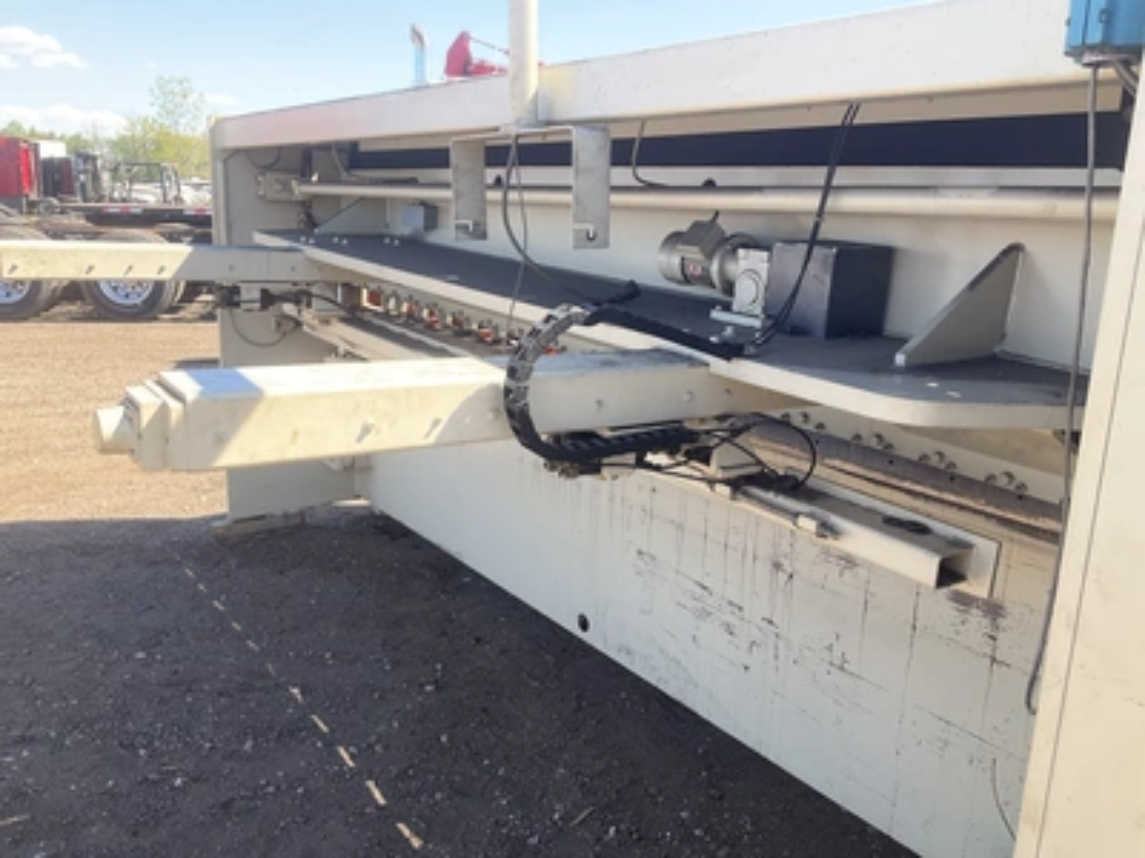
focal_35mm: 29
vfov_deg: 48.2
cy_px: 429
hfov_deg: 61.7
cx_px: 572
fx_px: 959
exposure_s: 1/389
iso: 25
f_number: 1.8
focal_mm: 3
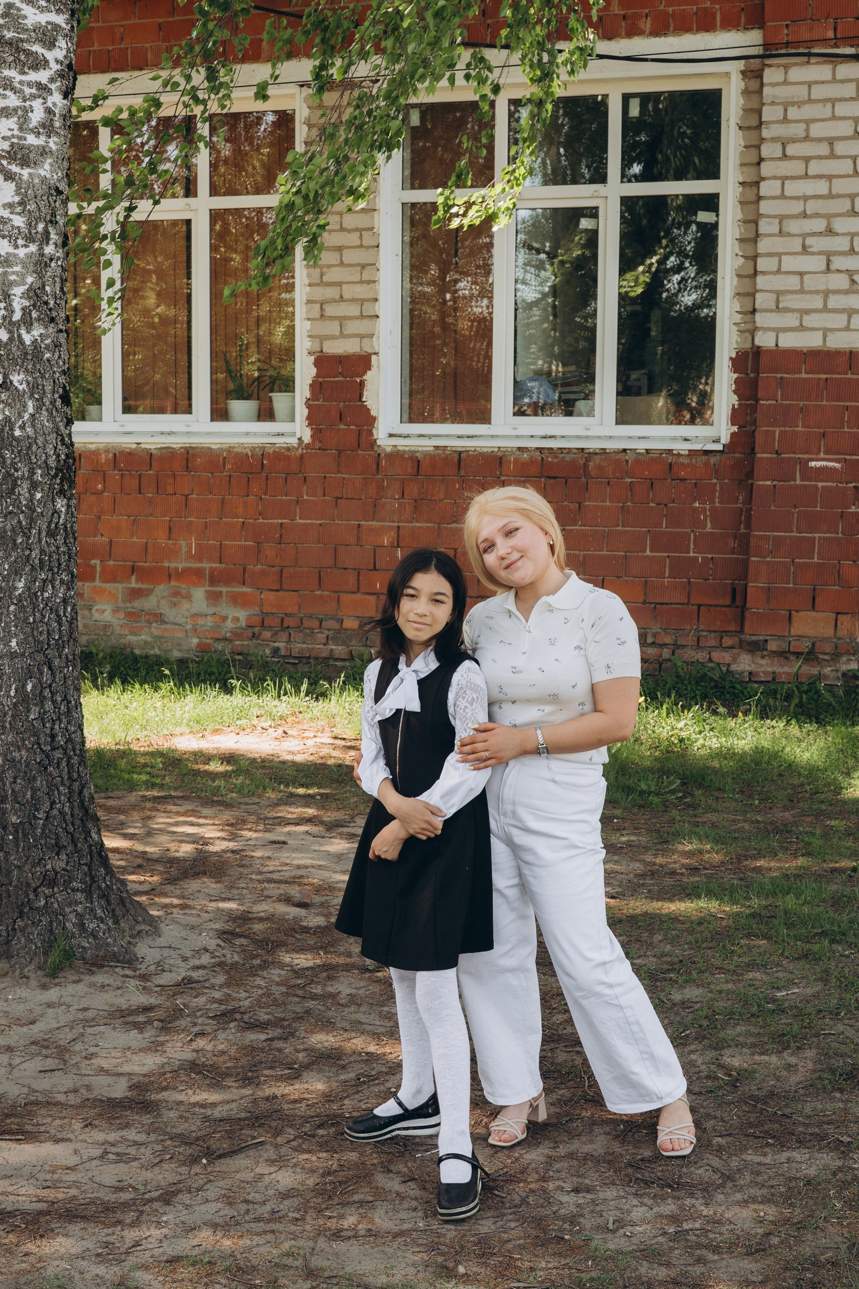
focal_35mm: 45
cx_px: 430
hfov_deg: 29.9
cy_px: 644
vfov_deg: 43.6
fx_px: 1611
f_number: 6.3
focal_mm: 30
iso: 500
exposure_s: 1/250
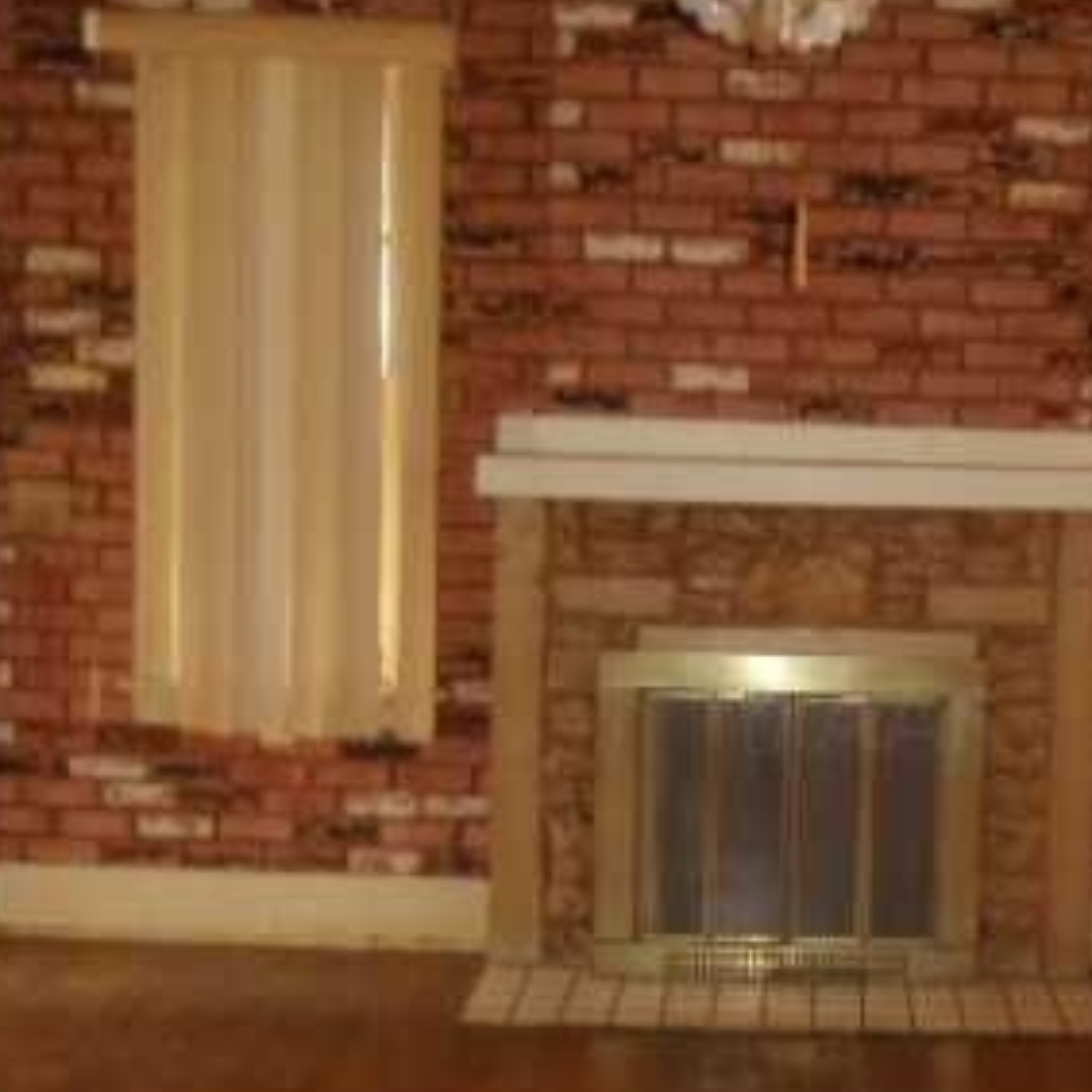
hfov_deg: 19.5
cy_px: 718
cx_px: 872
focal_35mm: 88
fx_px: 3141
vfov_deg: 19.7
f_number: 3.5
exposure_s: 1/8
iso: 400
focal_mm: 6
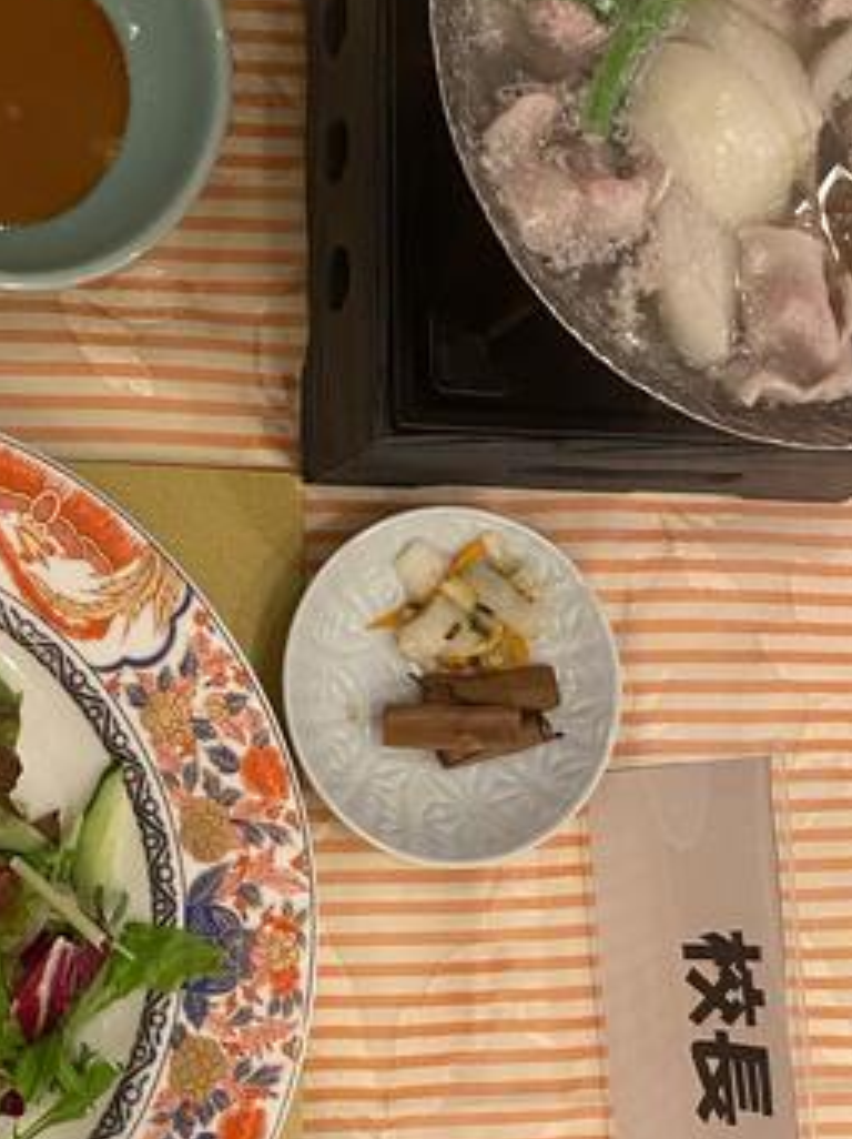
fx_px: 2333
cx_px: 70
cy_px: 861
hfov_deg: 20.2
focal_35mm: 71
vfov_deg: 27.0
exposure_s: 1/60
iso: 125
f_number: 1.8
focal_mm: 4.2
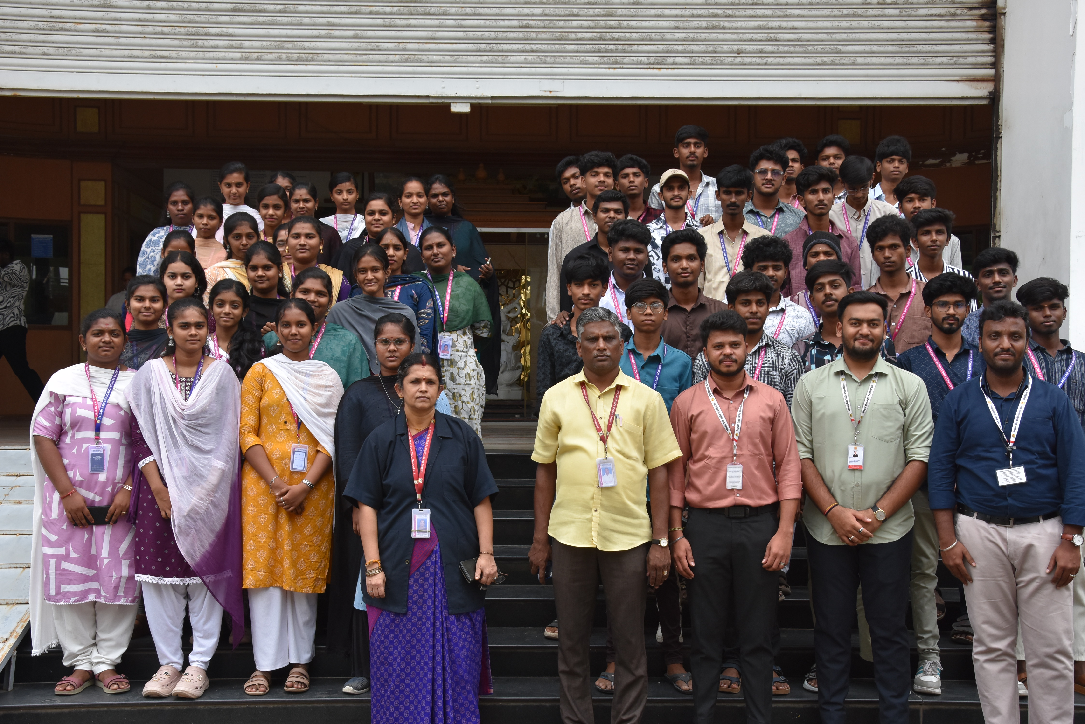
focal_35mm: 48
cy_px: 362
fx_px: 1447
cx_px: 542
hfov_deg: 41.1
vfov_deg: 28.1
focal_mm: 32
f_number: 8
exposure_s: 1/500
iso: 560
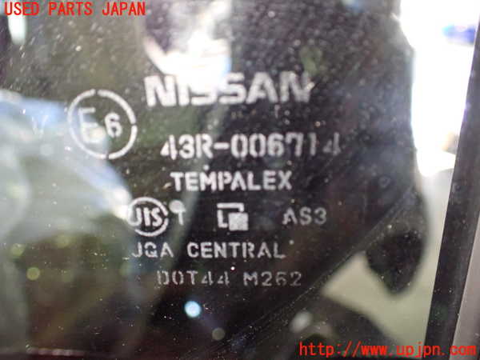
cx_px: 240
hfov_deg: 60.0
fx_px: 416
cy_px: 180
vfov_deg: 46.8
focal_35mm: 30
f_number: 2.3
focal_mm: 5.4
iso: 1000
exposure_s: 1/30
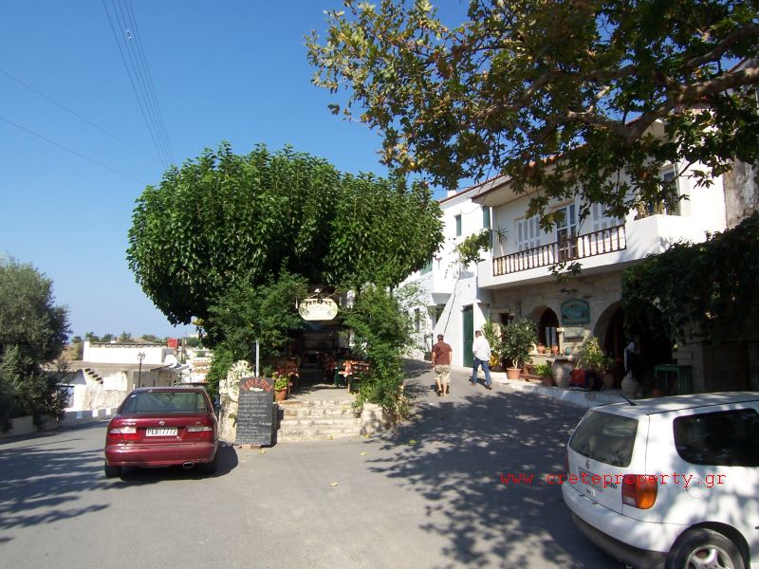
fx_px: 504
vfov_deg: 58.9
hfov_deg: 73.9
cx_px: 380
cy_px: 284
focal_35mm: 23
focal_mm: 3.8
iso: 64
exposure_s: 1/250
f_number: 5.6
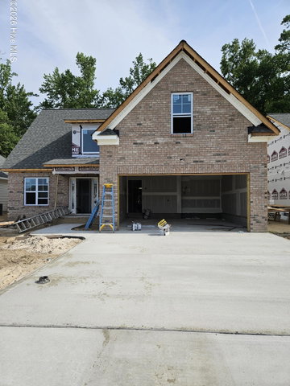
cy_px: 193
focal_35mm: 23
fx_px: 257
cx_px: 145
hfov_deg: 58.9
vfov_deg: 73.9
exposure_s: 1/3034
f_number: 1.8
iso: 25
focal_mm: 5.4
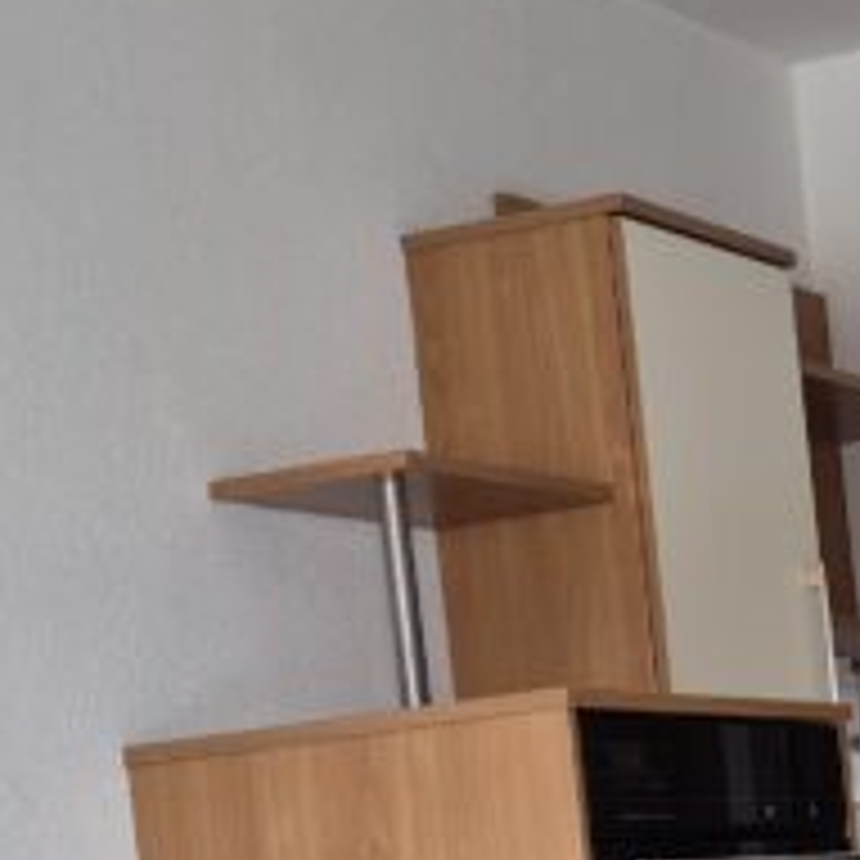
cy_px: 1018
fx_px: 3064
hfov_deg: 15.2
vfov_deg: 15.4
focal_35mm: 109
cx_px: 1144
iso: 160
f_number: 1.8
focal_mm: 5.4
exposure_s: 1/180
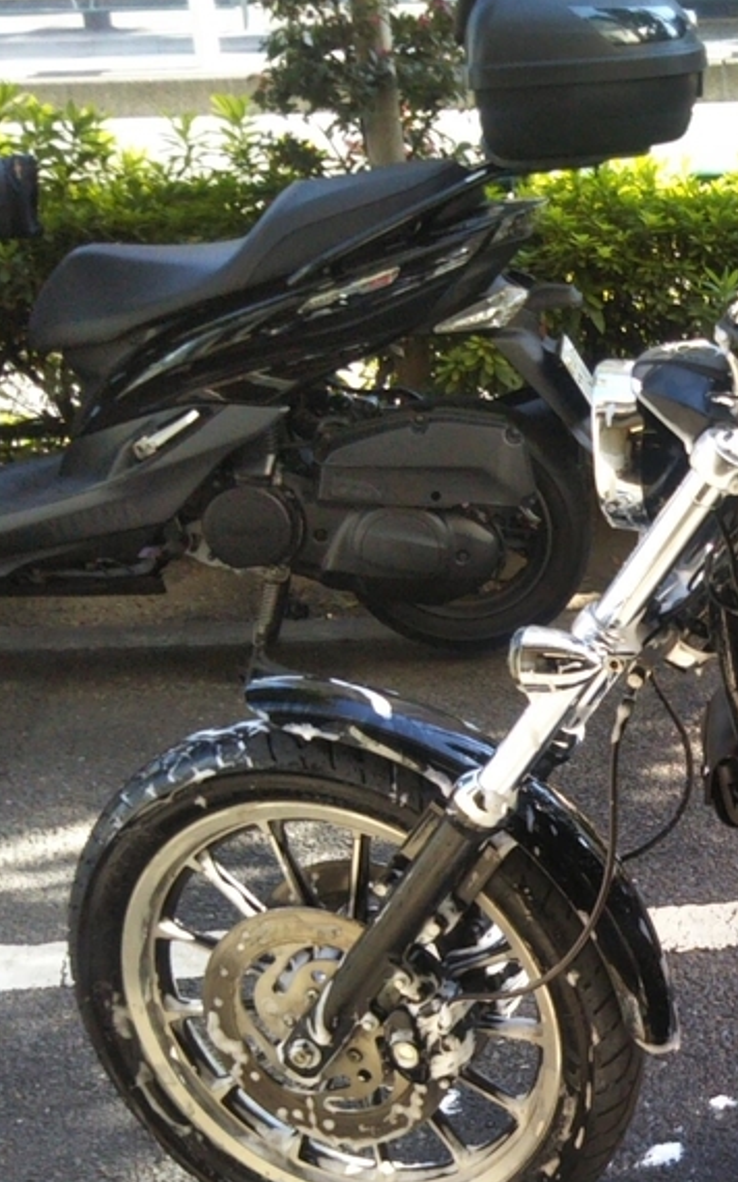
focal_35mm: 67
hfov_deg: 18.1
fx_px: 2157
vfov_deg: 30.3
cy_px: 817
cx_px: 952
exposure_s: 1/160
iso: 55
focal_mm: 4
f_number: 2.2
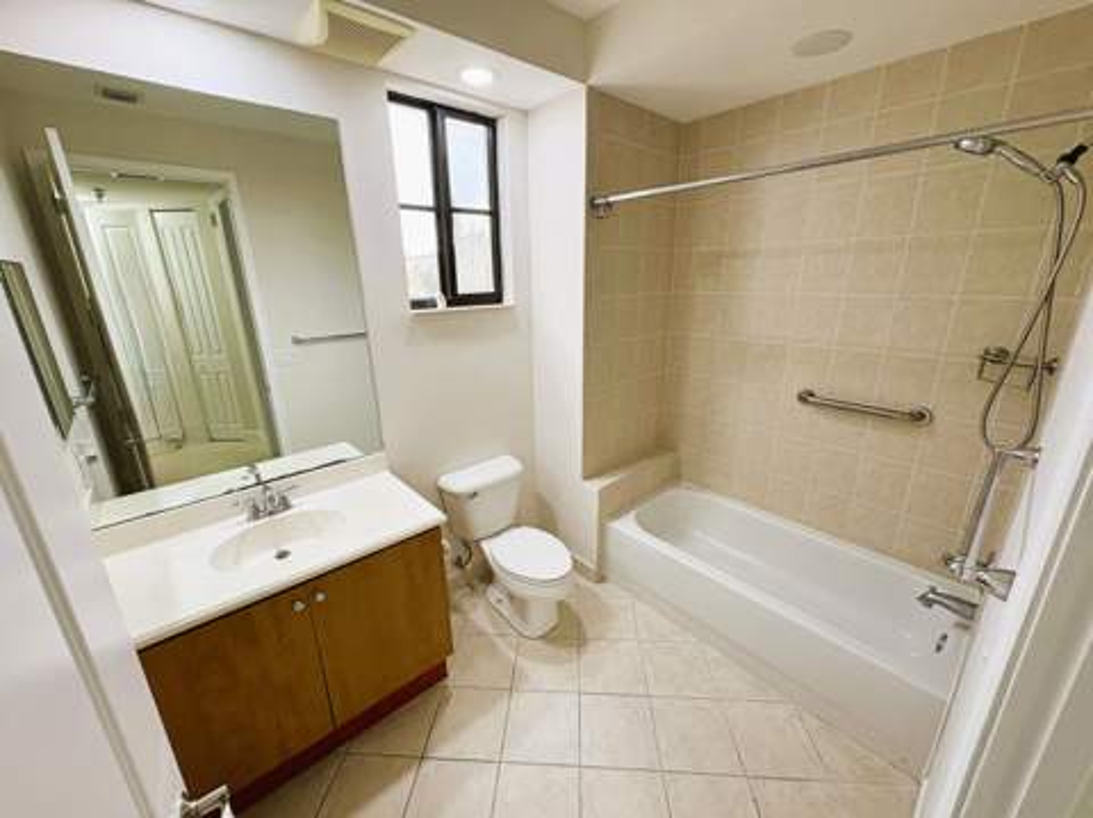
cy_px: 409
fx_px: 442
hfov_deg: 102.1
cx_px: 546
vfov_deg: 85.6
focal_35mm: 14
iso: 100
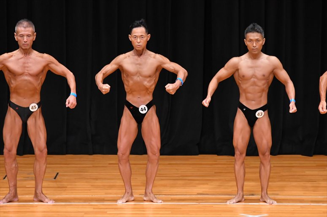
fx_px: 2588
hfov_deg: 7.2
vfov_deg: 4.8
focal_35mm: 285
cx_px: 164
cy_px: 108
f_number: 5.6
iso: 4000
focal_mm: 190
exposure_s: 1/400
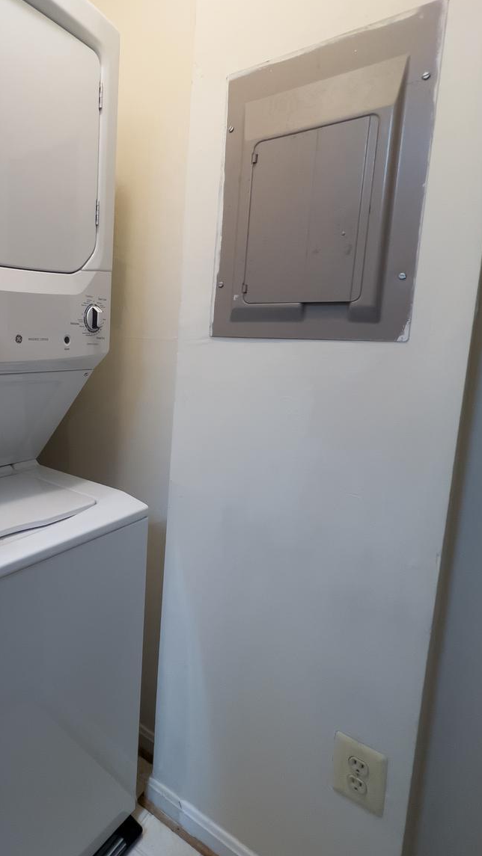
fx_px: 432
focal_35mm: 19
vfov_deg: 89.3
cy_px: 390
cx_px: 106
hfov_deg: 54.9
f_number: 1.8
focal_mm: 1.57
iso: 250
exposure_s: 1/60
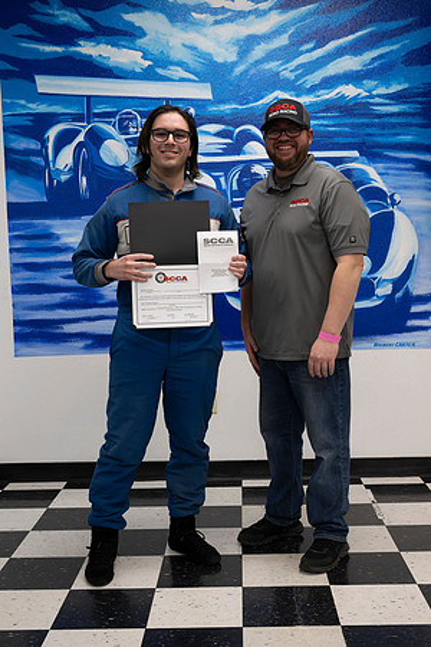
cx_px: 216
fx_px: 772
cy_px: 324
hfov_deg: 31.2
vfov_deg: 45.4
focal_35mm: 43
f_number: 7.1
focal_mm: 43
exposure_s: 1/250
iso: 5600
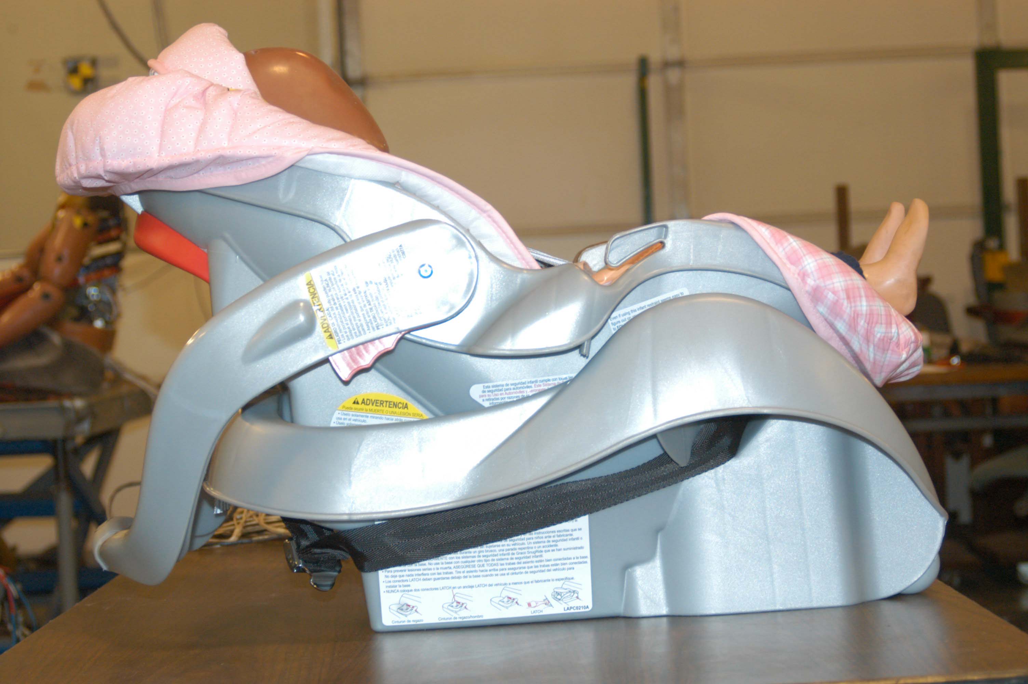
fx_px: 2140
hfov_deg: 27.0
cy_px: 342
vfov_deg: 18.1
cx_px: 514
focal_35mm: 75
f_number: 5
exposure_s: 1/60
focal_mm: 50
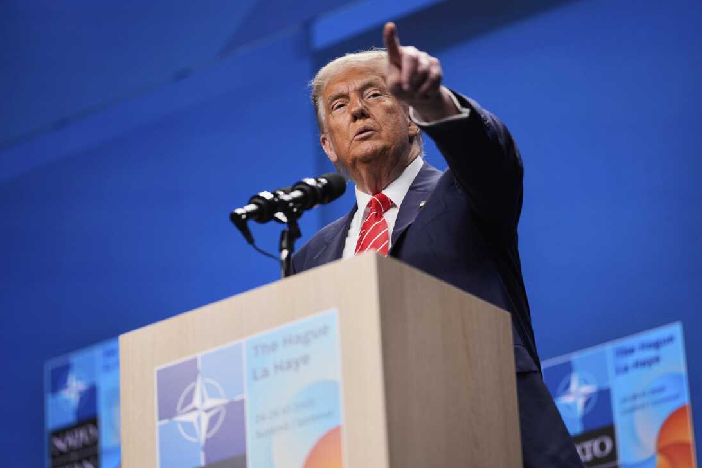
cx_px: 353
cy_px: 235
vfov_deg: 10.1
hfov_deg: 15.1
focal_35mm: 136
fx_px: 2652
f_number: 2
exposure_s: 1/500
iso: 500
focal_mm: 135
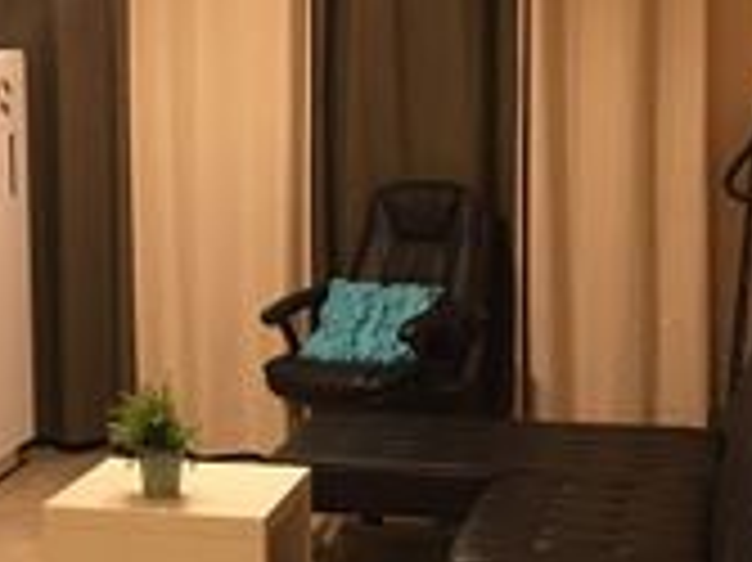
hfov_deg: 22.2
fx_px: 1889
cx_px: 140
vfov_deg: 16.9
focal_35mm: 87
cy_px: 299
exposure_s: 1/10
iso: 80
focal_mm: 4.15
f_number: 2.2
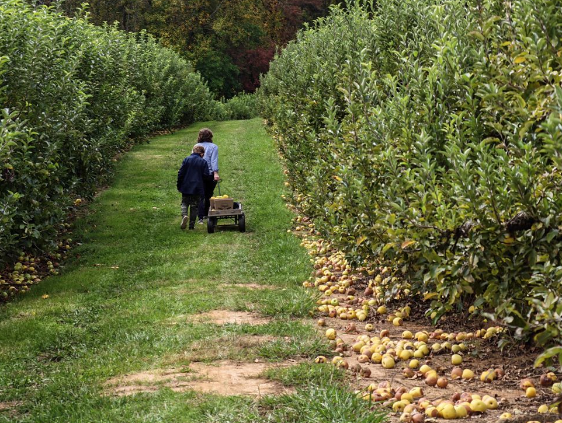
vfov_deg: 14.0
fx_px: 1724
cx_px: 254
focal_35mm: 106
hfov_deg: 18.5
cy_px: 181
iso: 50
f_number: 2.6
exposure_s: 1/110
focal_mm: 22.48
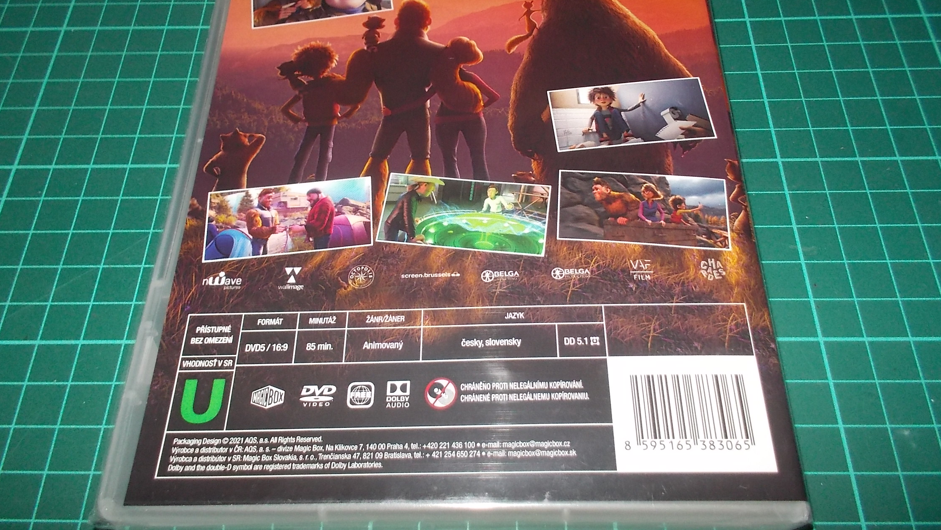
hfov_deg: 61.0
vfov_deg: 36.5
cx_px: 475
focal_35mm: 32
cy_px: 208
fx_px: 798
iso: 200
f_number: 3.3
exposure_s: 1/30
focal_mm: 4.1
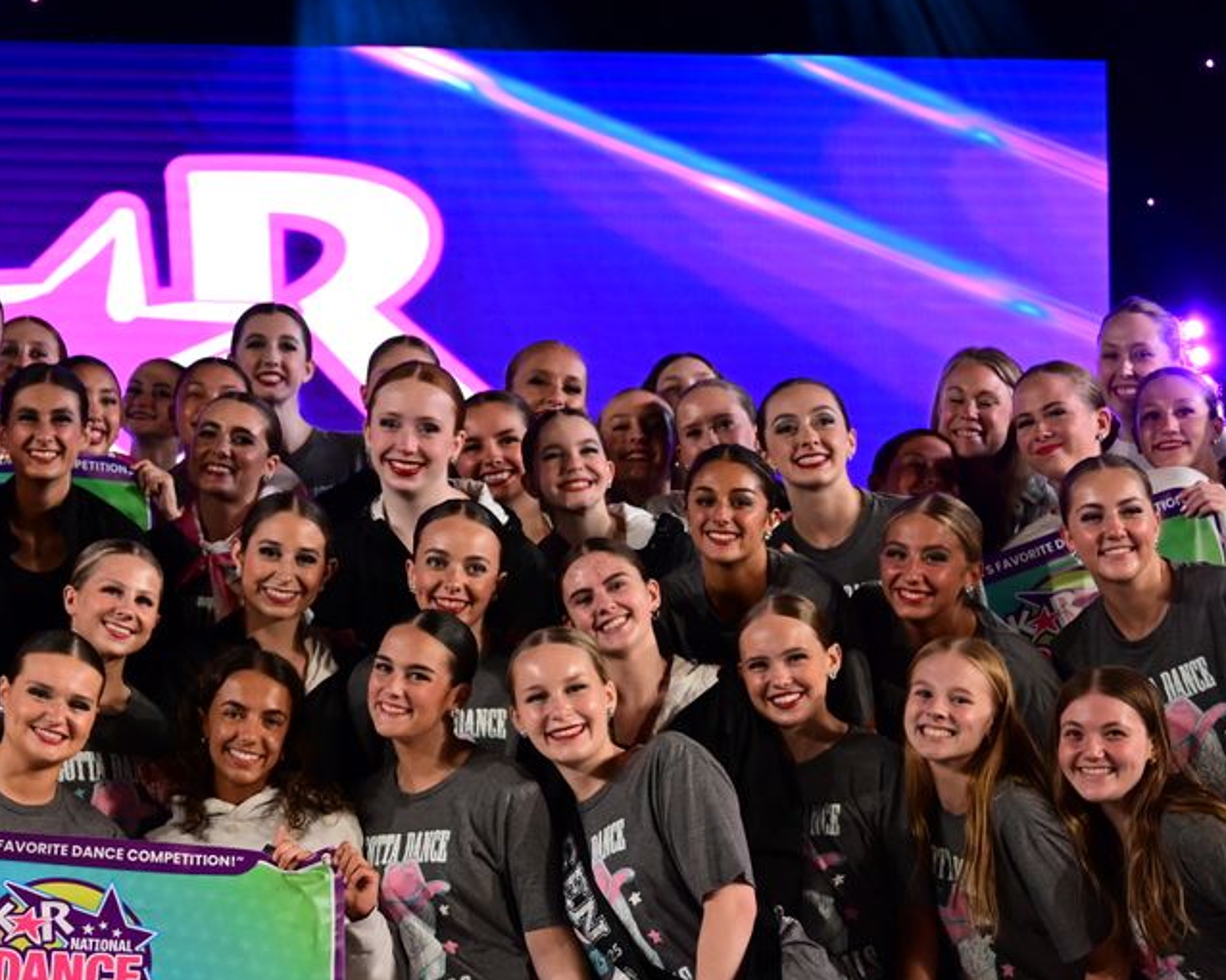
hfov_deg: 14.9
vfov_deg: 12.0
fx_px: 4643
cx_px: 225
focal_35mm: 128
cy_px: 298
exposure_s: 1/800
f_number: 3.2
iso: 2000
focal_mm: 58
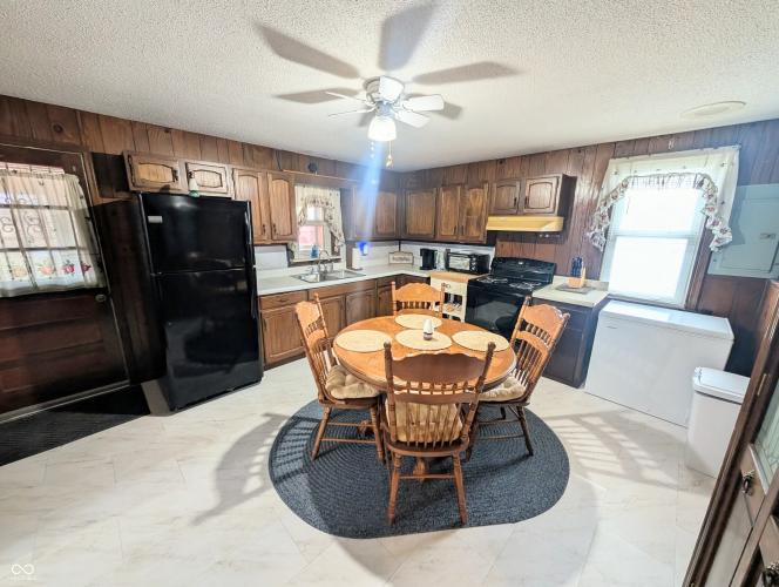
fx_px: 270
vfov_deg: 94.6
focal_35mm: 12
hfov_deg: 110.5
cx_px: 390
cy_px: 294
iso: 49
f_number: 1.7
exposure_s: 1/35
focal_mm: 2.02
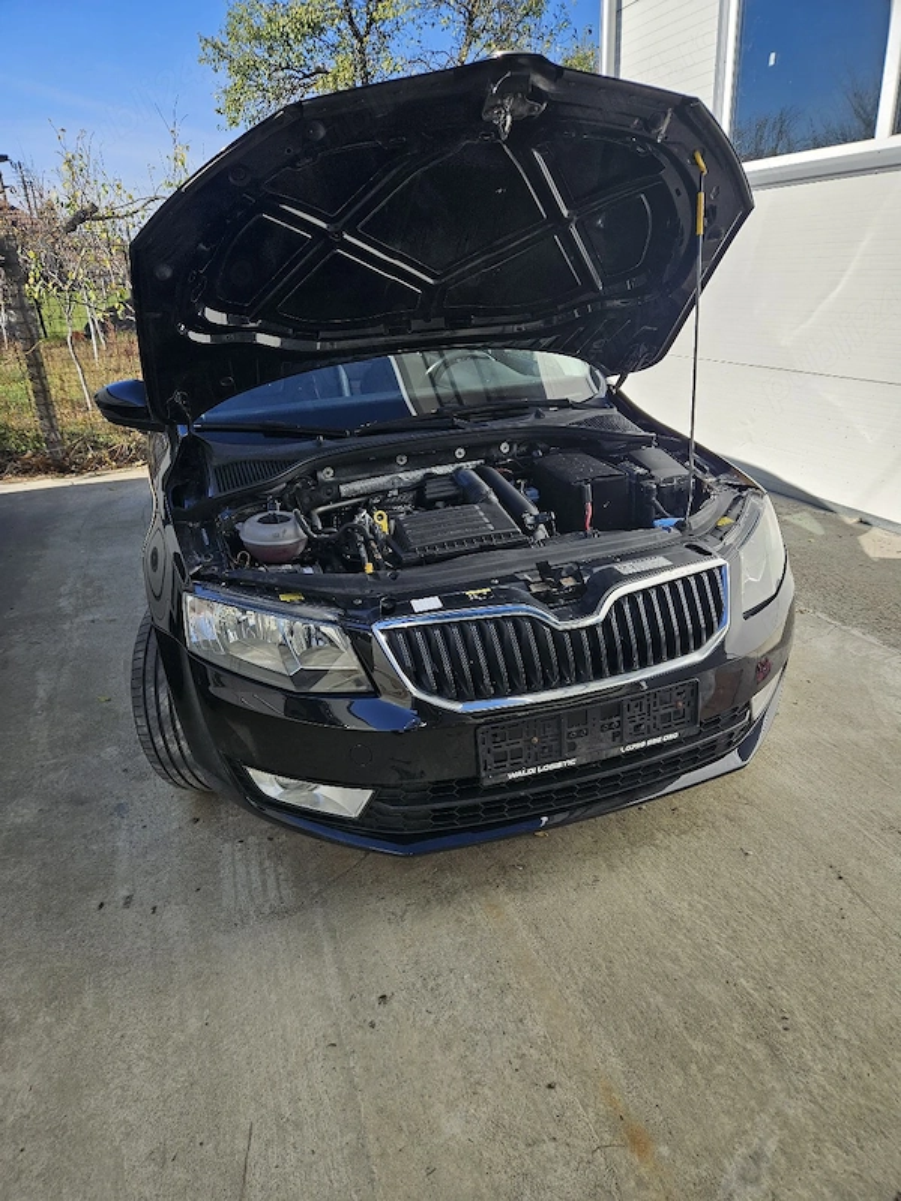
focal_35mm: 23
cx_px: 450
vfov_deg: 73.9
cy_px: 600
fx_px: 798
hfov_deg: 58.9
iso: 25
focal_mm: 5.4
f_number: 1.8
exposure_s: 1/1250
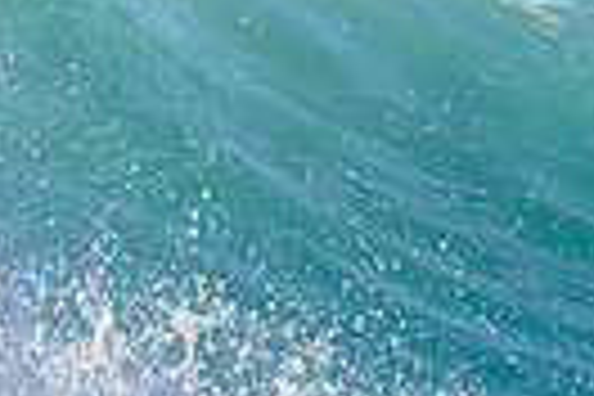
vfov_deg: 0.5
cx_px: -86
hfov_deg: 0.8
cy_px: -249
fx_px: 44481
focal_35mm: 2696
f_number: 5.6
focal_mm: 500
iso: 450
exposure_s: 1/2000
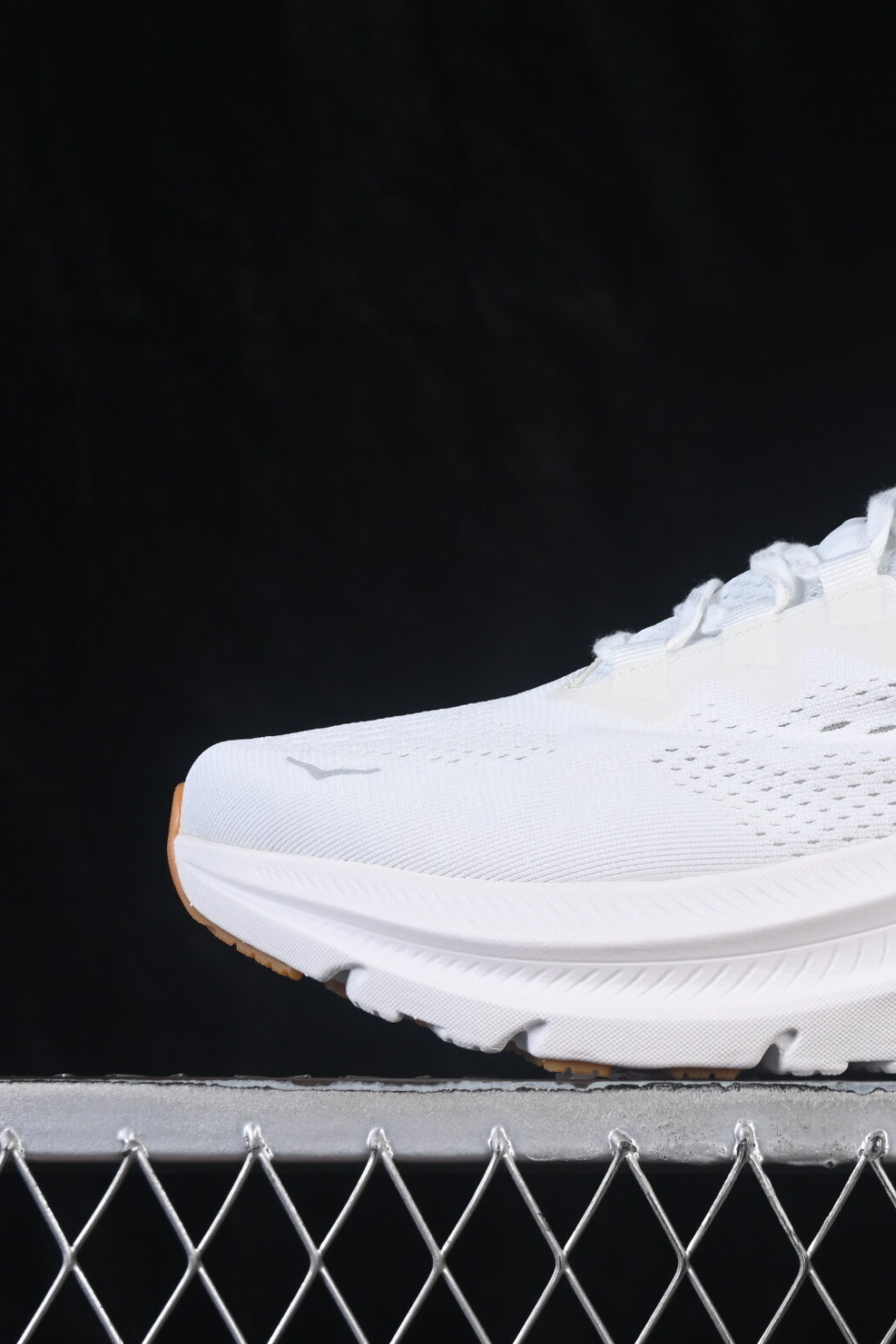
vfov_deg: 16.6
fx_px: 4591
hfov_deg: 11.0
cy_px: 623
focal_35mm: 123
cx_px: 954
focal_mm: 50
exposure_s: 1/80
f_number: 8
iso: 160
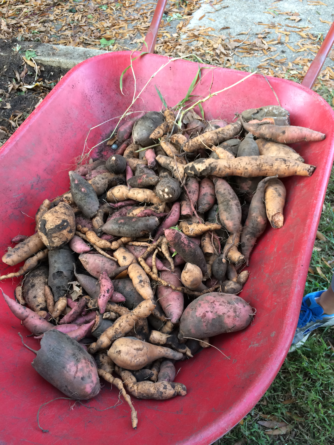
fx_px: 373
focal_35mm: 29
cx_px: 167
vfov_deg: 61.7
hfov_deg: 48.2
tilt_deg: -53.3
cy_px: 222
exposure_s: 1/30
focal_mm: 4.15
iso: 50
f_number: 2.2
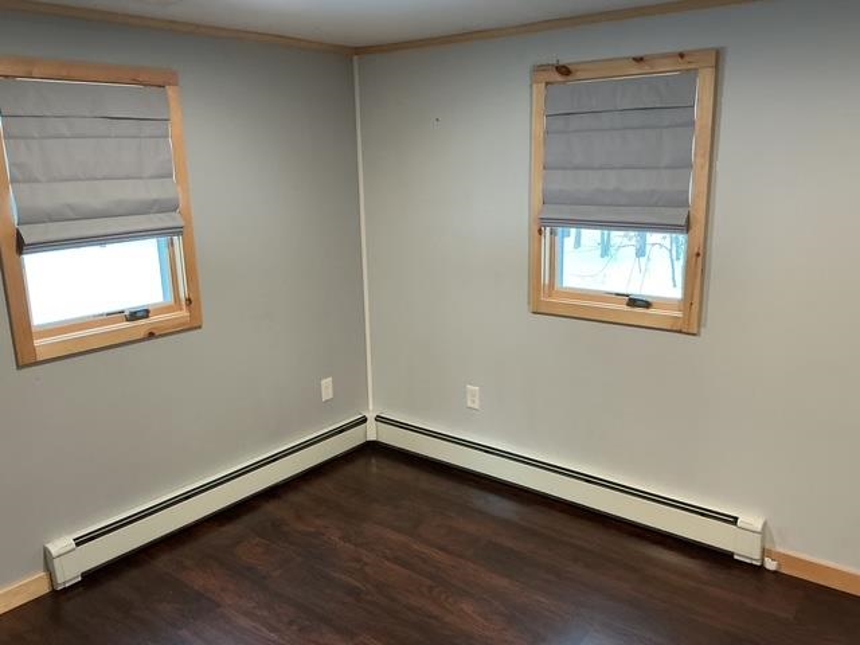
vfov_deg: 48.2
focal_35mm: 29
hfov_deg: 61.7
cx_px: 430
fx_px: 720
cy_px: 322
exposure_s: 1/60
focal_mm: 3
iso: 200
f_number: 1.8
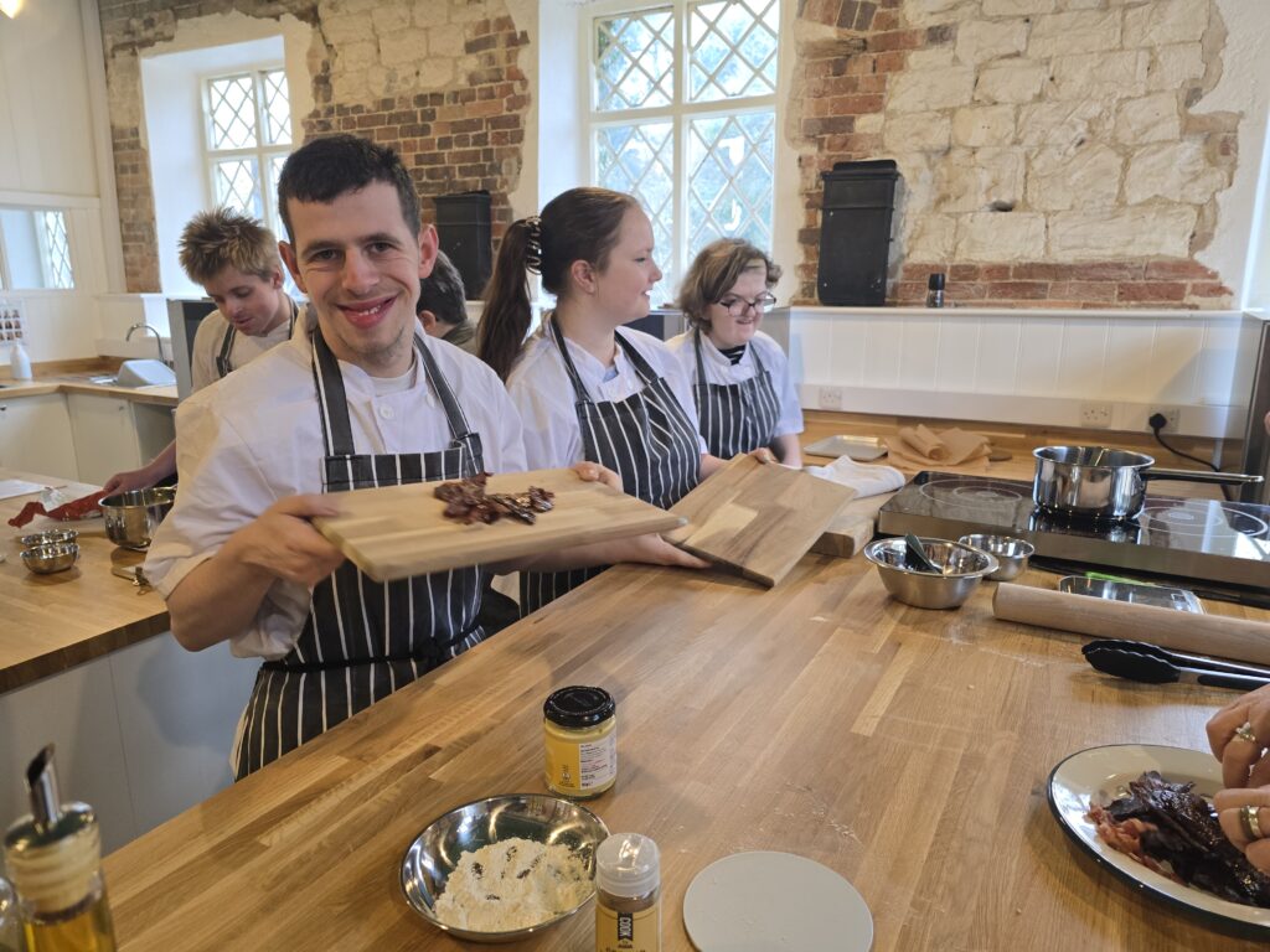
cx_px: 635
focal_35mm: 23
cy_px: 476
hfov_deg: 73.9
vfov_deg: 58.9
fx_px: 844
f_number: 1.7
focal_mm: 6.3
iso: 125
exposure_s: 1/50
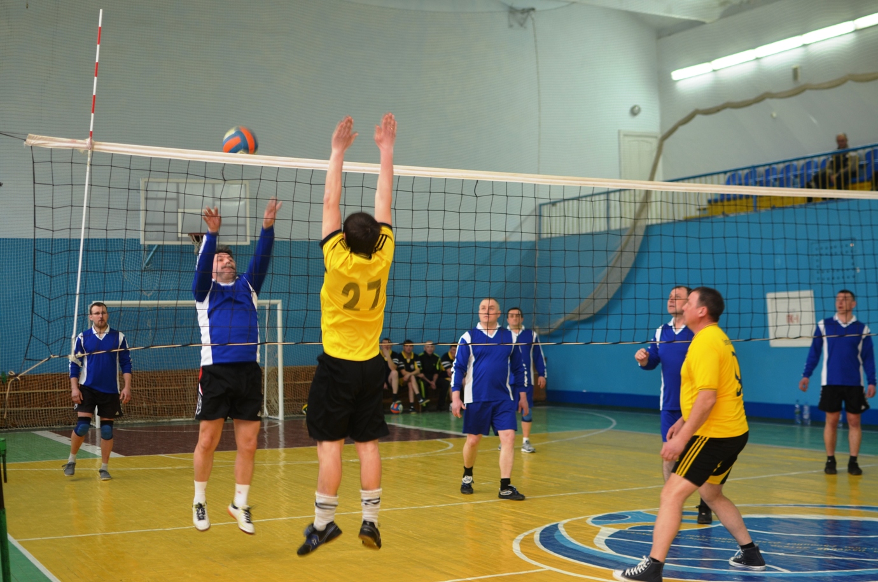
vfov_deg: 25.6
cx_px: 439
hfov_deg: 37.9
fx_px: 1278
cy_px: 291
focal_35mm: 52
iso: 200
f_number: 2.2
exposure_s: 1/60
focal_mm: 35
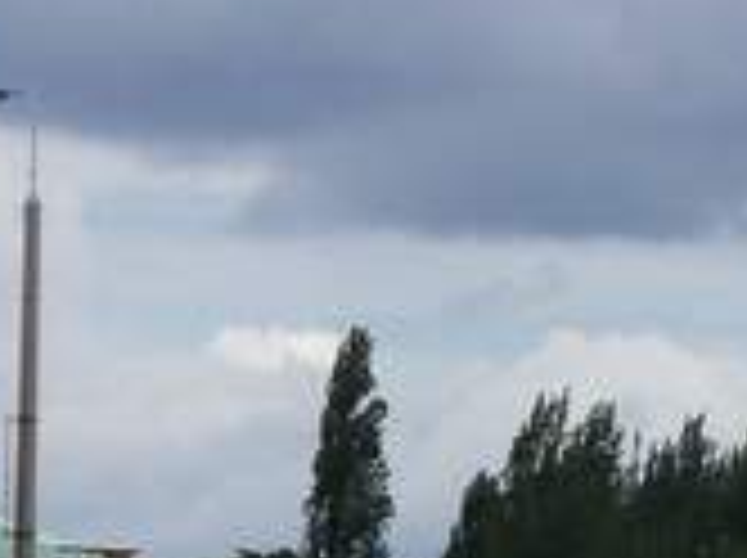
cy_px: 954
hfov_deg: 3.9
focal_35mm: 514
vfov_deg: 2.9
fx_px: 11076
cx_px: 801
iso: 64
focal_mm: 28
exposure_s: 1/500
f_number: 5.6
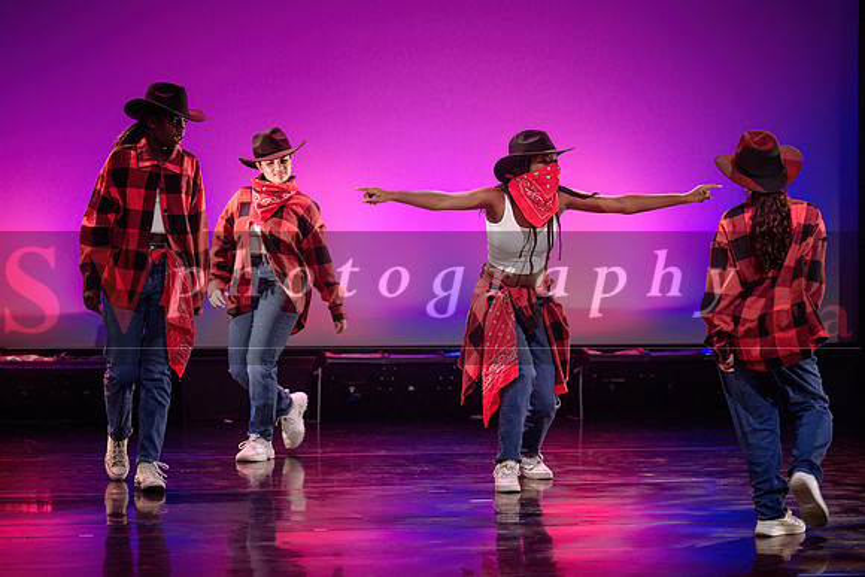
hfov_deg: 13.2
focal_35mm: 156
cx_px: 499
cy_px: 244
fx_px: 3741
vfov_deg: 8.8
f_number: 2.8
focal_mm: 135
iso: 1600
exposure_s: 1/250
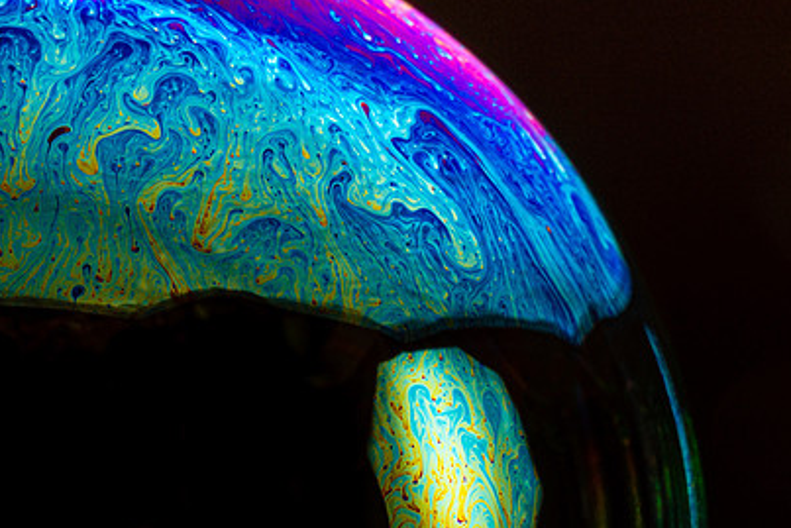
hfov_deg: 11.0
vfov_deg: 7.4
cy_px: 281
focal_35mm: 186
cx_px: 113
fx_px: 4088
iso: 100
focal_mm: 90
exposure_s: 1/250
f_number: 22
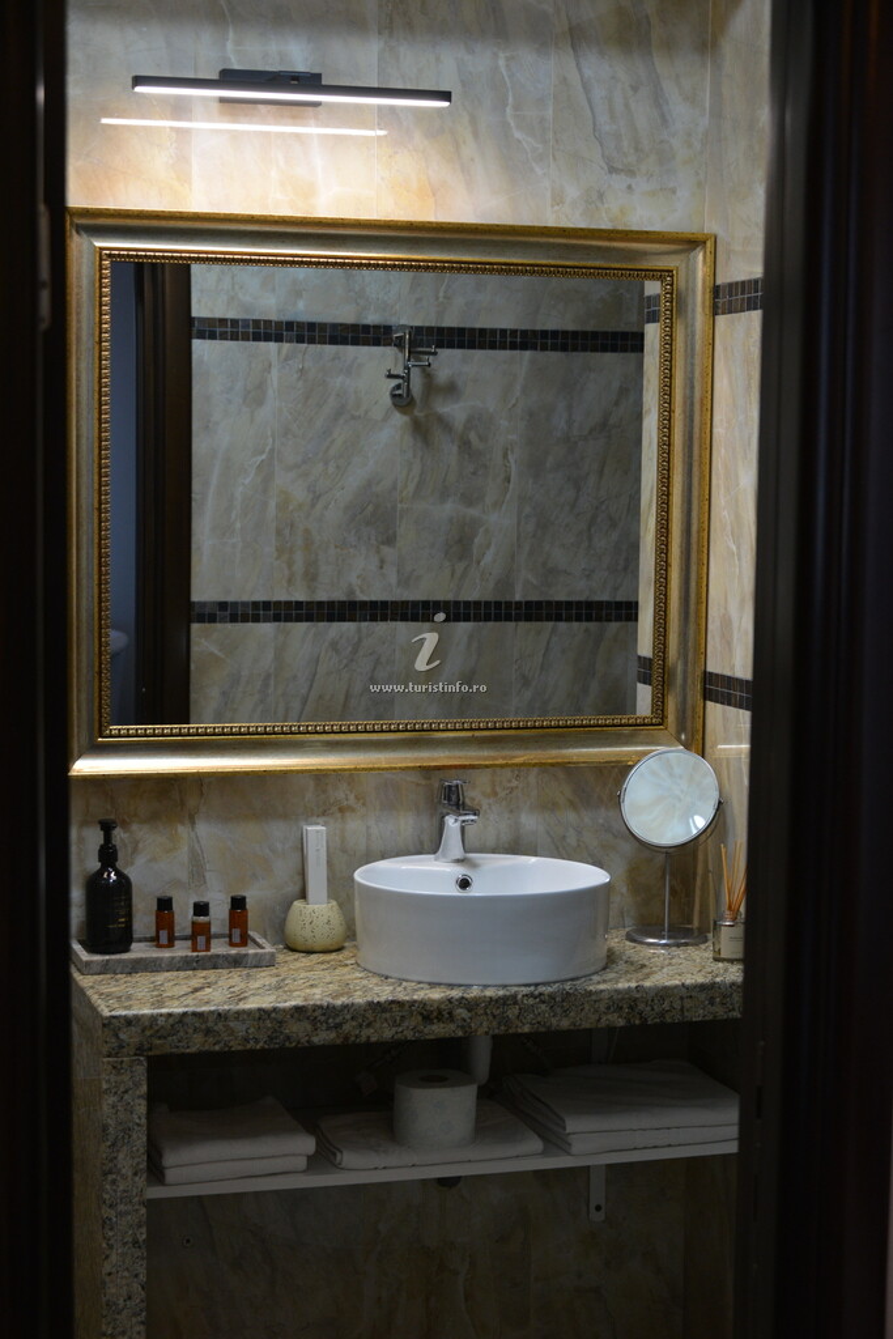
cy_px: 670
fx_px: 2306
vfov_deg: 32.4
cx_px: 446
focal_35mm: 62
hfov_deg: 21.9
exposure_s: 1/100
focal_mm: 62
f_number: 5
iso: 1000
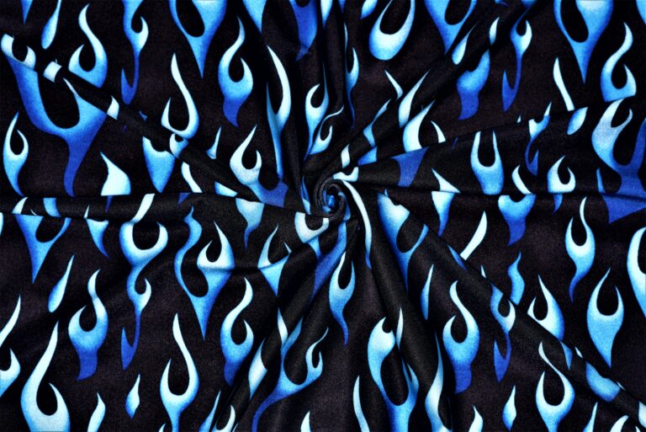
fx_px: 1526
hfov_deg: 23.9
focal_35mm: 85
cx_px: 323
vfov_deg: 16.1
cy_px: 216
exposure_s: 1/60
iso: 100
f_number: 8
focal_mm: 85
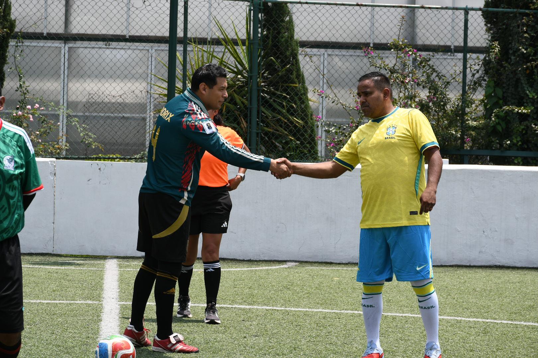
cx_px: 269
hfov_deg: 16.1
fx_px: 1898
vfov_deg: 10.8
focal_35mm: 127
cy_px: 179
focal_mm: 85
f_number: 8
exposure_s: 1/250
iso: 160
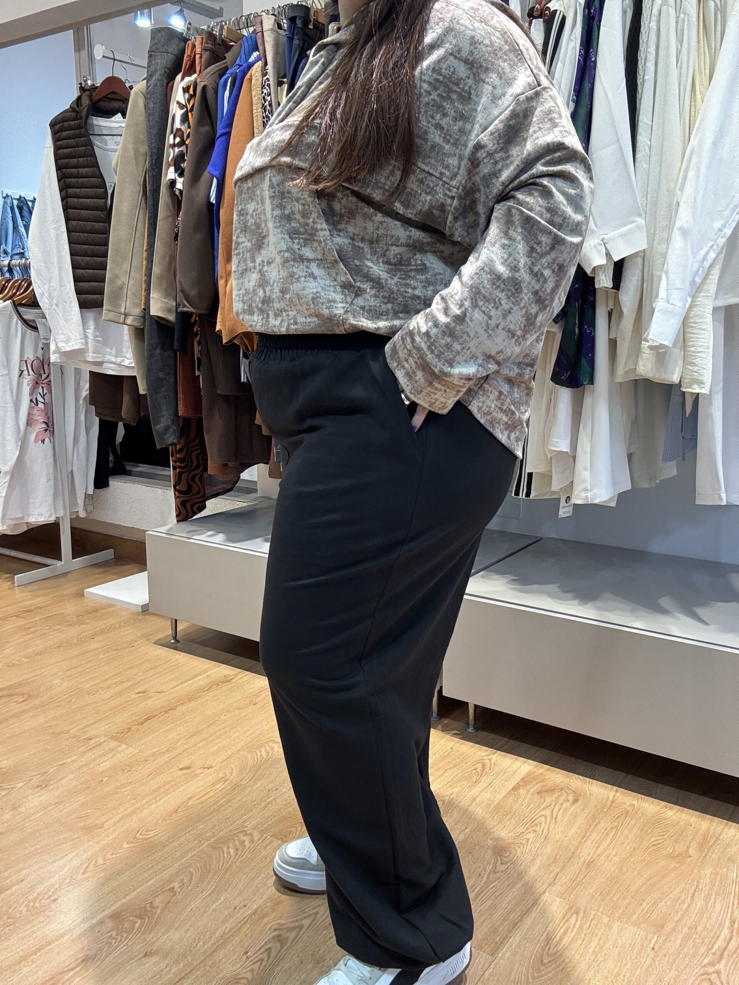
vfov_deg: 60.0
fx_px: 854
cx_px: 370
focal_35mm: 30
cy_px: 492
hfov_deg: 46.8
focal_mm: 2.69
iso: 160
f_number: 1.9
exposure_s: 1/50
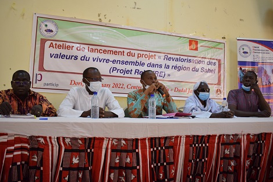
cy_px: 96
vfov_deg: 41.0
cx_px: 131
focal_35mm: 32
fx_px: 242
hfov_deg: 58.7
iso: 720
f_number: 4
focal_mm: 20
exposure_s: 1/60
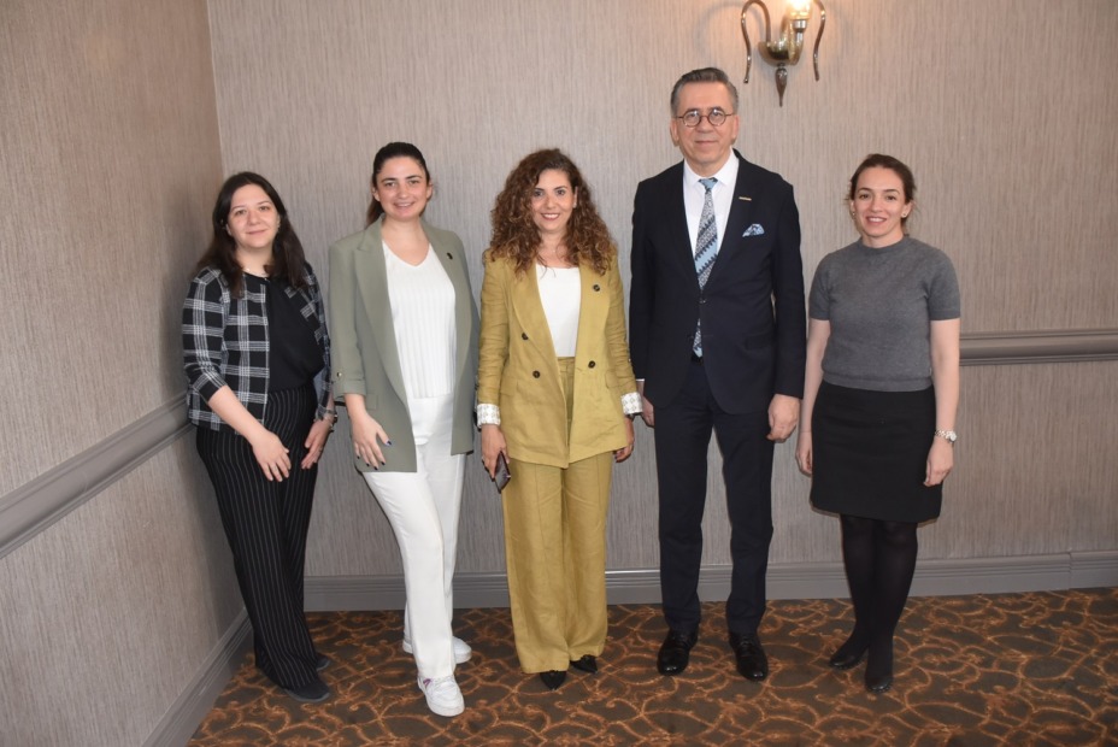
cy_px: 374
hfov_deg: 61.9
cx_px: 559
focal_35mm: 30
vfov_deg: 43.7
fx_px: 932
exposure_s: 1/60
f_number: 3.5
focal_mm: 20
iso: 1000
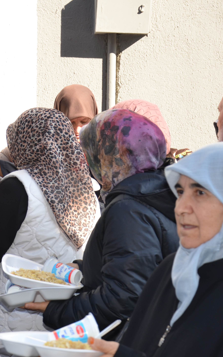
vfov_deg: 19.5
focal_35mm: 107
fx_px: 1040
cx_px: 2
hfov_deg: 12.1
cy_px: 181
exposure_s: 1/250
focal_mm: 40
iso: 200
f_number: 4.5
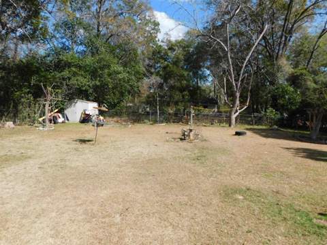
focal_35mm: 23
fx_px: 217
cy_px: 122
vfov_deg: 58.9
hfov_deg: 73.9
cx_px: 164
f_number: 6
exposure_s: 1/400
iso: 125
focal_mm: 4
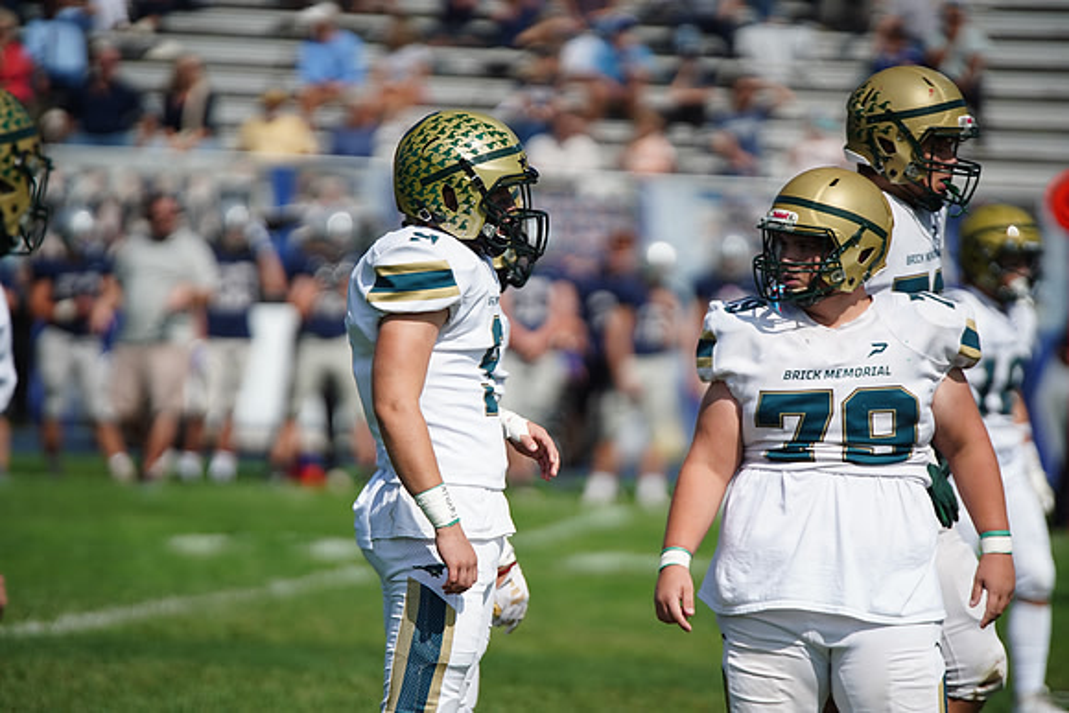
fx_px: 8910
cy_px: 356
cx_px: 534
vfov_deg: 4.6
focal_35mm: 300
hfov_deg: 6.9
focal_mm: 300
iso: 400
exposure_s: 1/8000
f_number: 2.8
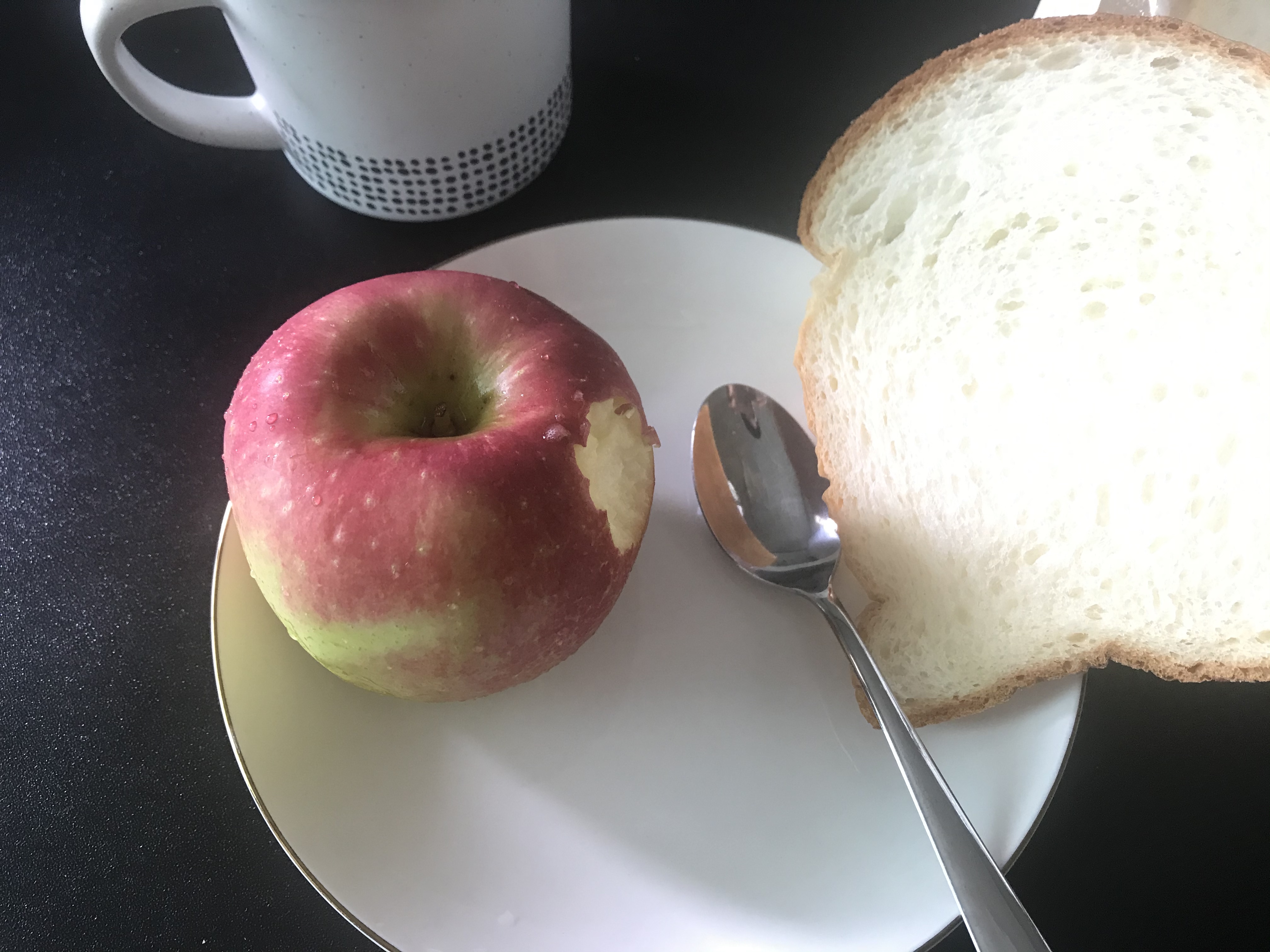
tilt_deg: -63.1
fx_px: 1027
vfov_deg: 49.7
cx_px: 635
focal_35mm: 28
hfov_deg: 63.4
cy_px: 476
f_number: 1.8
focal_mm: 3.99
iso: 40
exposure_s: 1/20
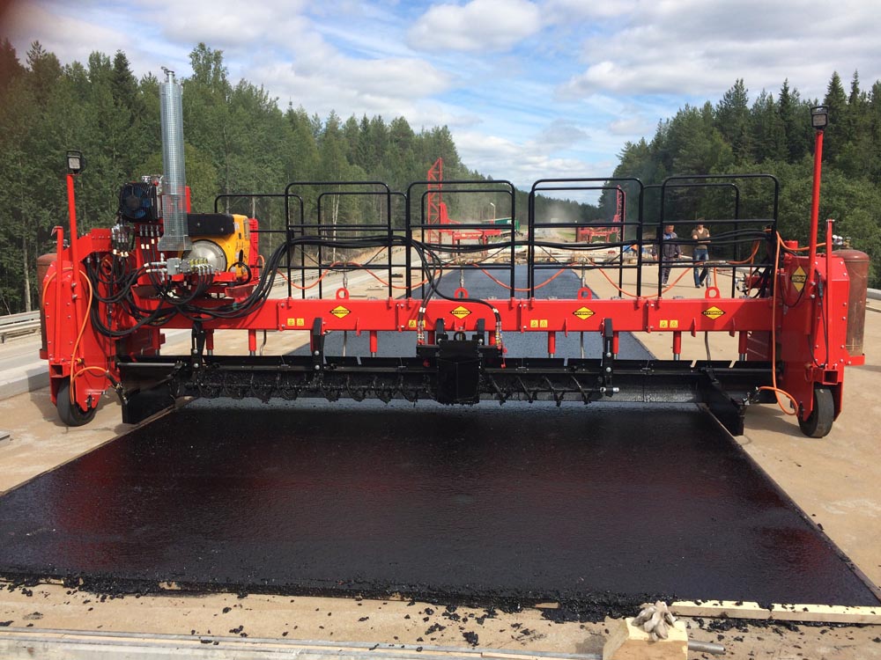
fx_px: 738
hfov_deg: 61.7
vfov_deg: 48.2
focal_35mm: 29
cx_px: 440
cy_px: 330
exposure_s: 1/1953
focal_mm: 4.15
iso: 32
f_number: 2.2
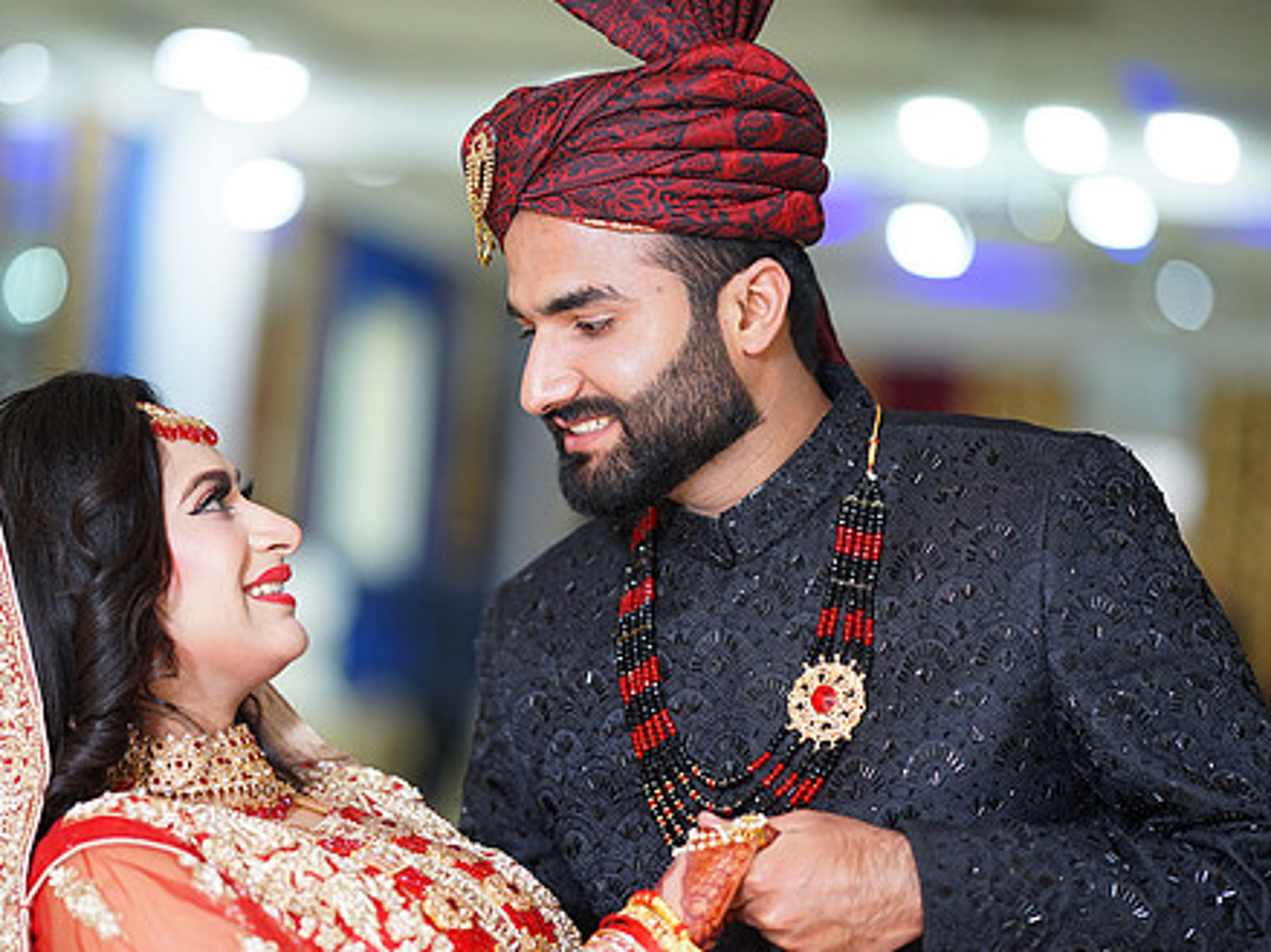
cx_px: 547
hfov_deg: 18.2
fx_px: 3964
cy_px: 543
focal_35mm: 108
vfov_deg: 13.7
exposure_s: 1/160
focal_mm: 85
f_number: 1.4
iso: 320
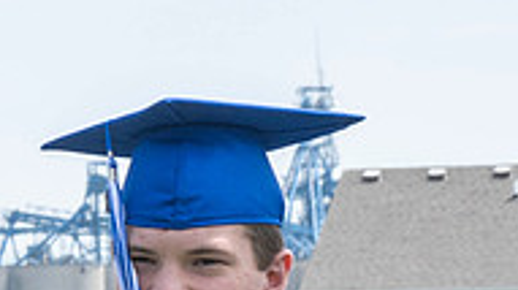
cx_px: -187
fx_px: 6765
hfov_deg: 4.4
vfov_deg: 2.5
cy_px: 344
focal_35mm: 493
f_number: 13
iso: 200
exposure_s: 1/250
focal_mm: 70
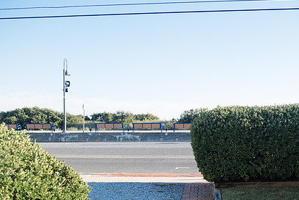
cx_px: 173
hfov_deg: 40.2
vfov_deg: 27.3
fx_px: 407
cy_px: 138
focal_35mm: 49
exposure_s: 1/500
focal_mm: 35
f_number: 2.8
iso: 100
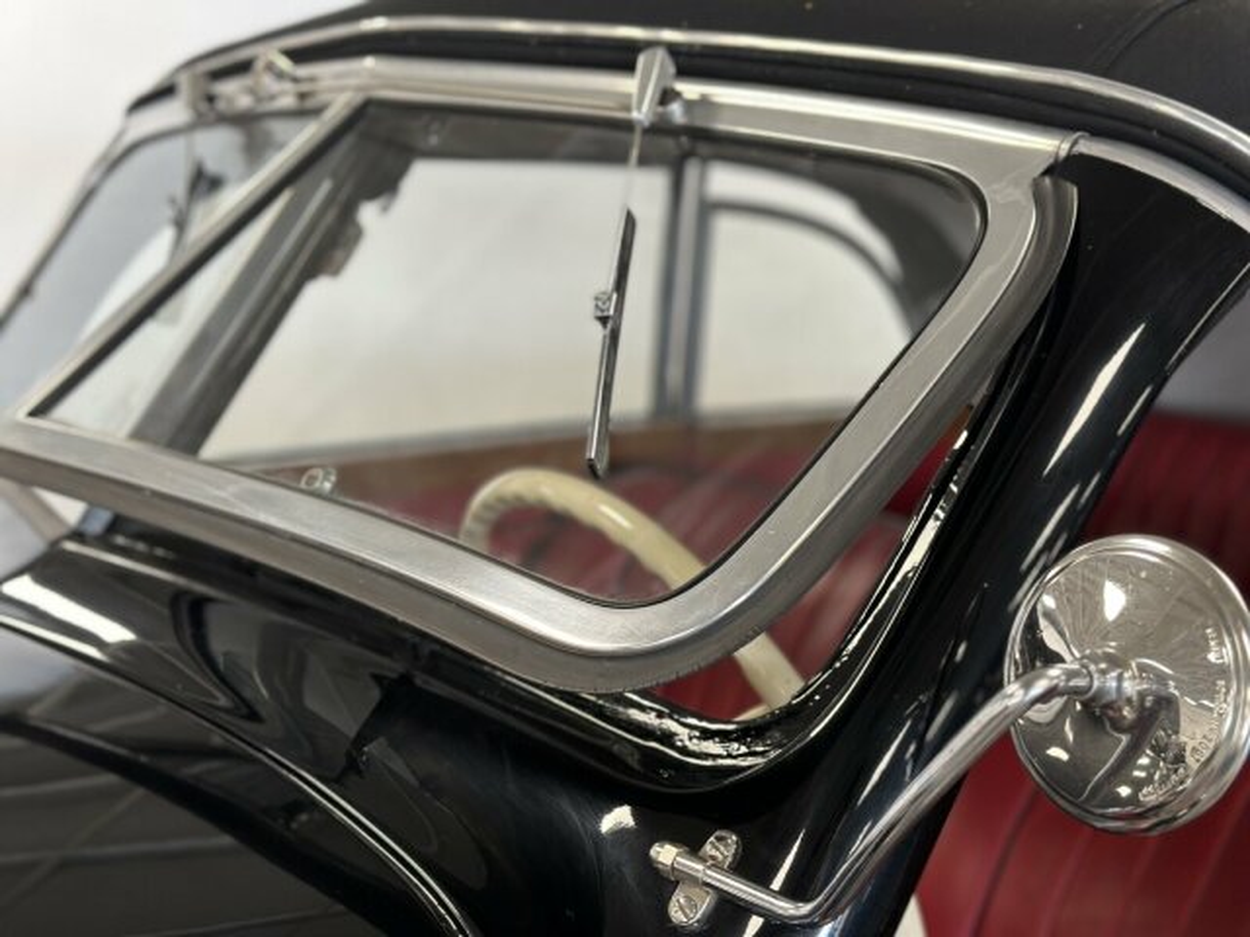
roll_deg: -2.4
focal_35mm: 48
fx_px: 1733
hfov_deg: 39.7
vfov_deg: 30.3
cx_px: 625
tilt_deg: -10.4
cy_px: 468
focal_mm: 6.86
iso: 125
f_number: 1.78
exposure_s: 1/50
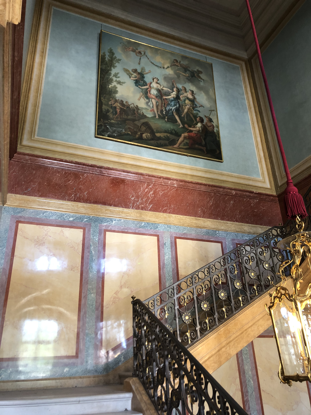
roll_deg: +2.4
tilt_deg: +25.3
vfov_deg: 63.4
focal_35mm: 28
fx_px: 335
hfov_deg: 49.7
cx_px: 156
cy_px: 208
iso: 50
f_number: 1.8
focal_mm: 4
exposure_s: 1/17
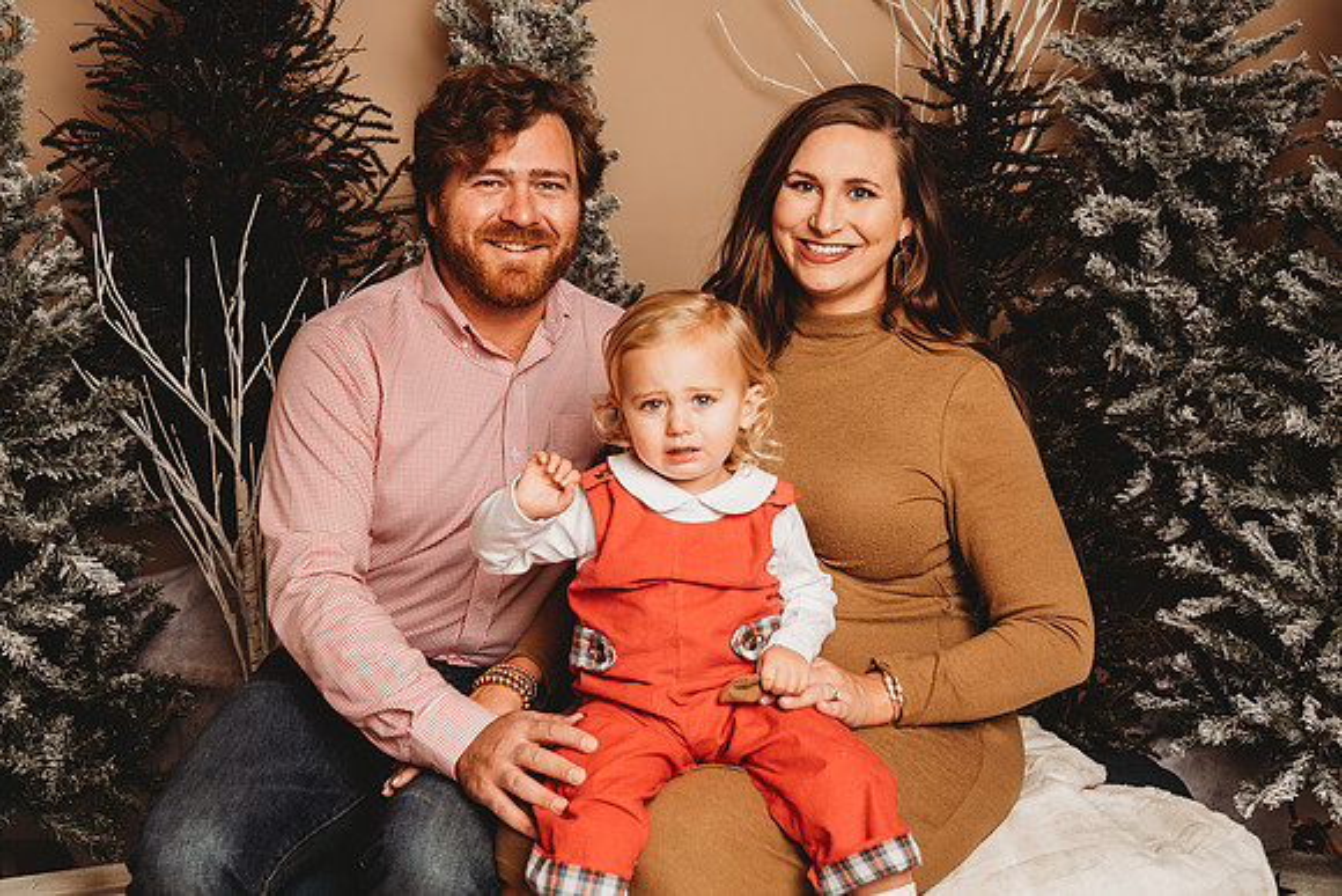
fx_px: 1715
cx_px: 671
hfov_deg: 42.7
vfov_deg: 29.3
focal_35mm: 46
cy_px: 448
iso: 100
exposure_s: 1/160
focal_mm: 44
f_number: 4
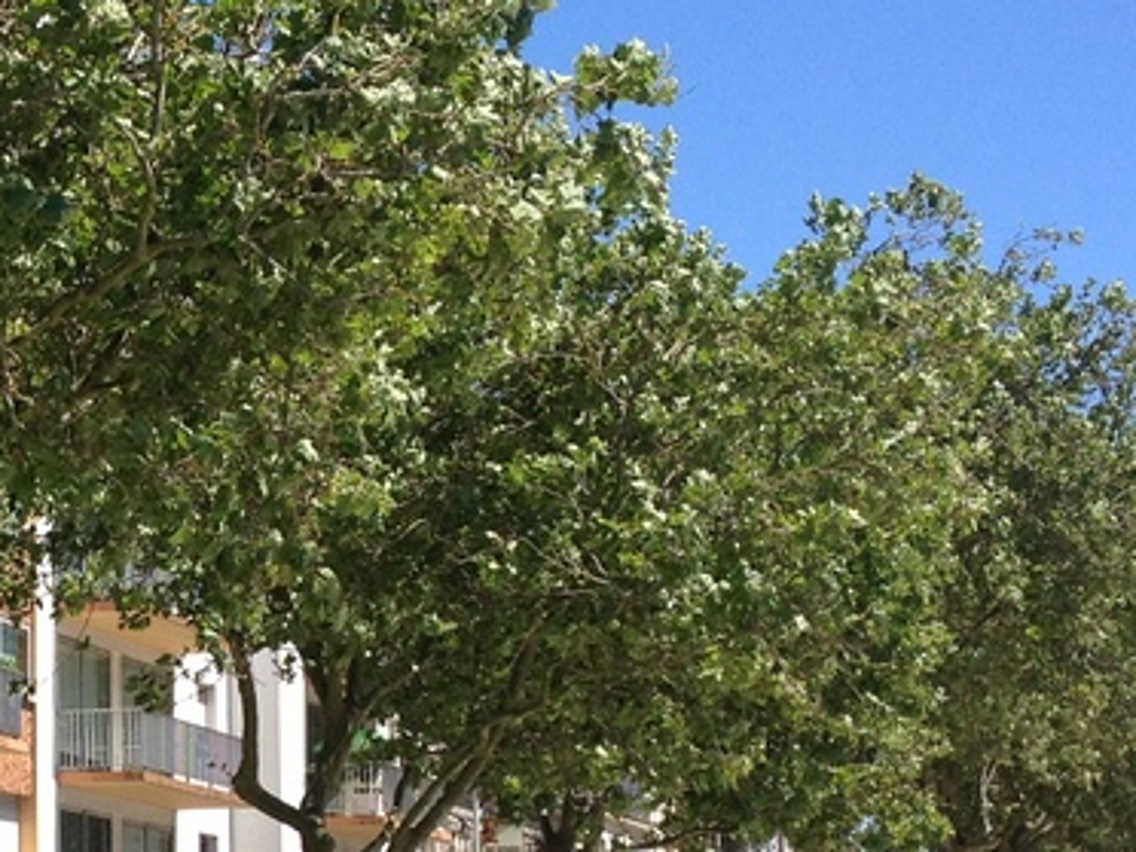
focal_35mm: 113
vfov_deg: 13.0
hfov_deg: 17.0
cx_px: -34
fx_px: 3708
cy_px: 712
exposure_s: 1/1493
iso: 50
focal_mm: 4.28
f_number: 2.4
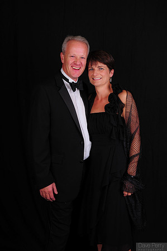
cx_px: 84
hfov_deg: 30.8
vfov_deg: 45.0
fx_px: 303
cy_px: 126
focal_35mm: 44
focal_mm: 29
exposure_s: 1/125
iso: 200
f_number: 8
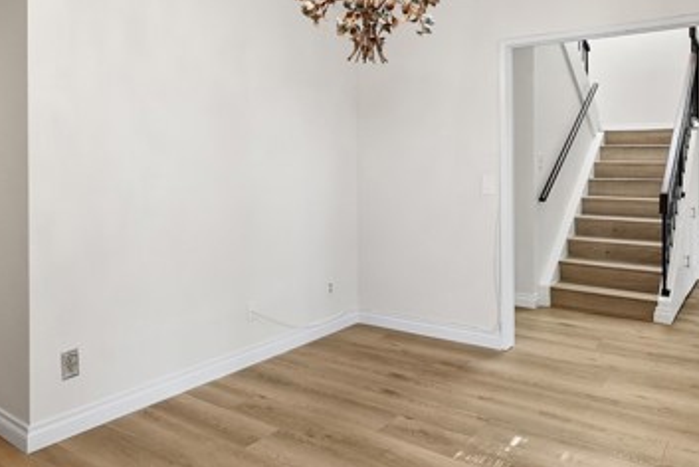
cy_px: 161
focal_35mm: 29
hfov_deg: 63.6
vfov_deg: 44.5
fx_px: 564
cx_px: 356
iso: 3200
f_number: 8
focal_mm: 16
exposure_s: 1/30
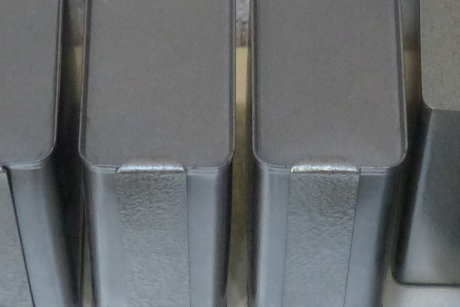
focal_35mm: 144
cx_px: 279
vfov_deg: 9.5
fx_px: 1840
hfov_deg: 14.2
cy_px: 311
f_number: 4.5
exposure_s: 1/60
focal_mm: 5.9
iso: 400
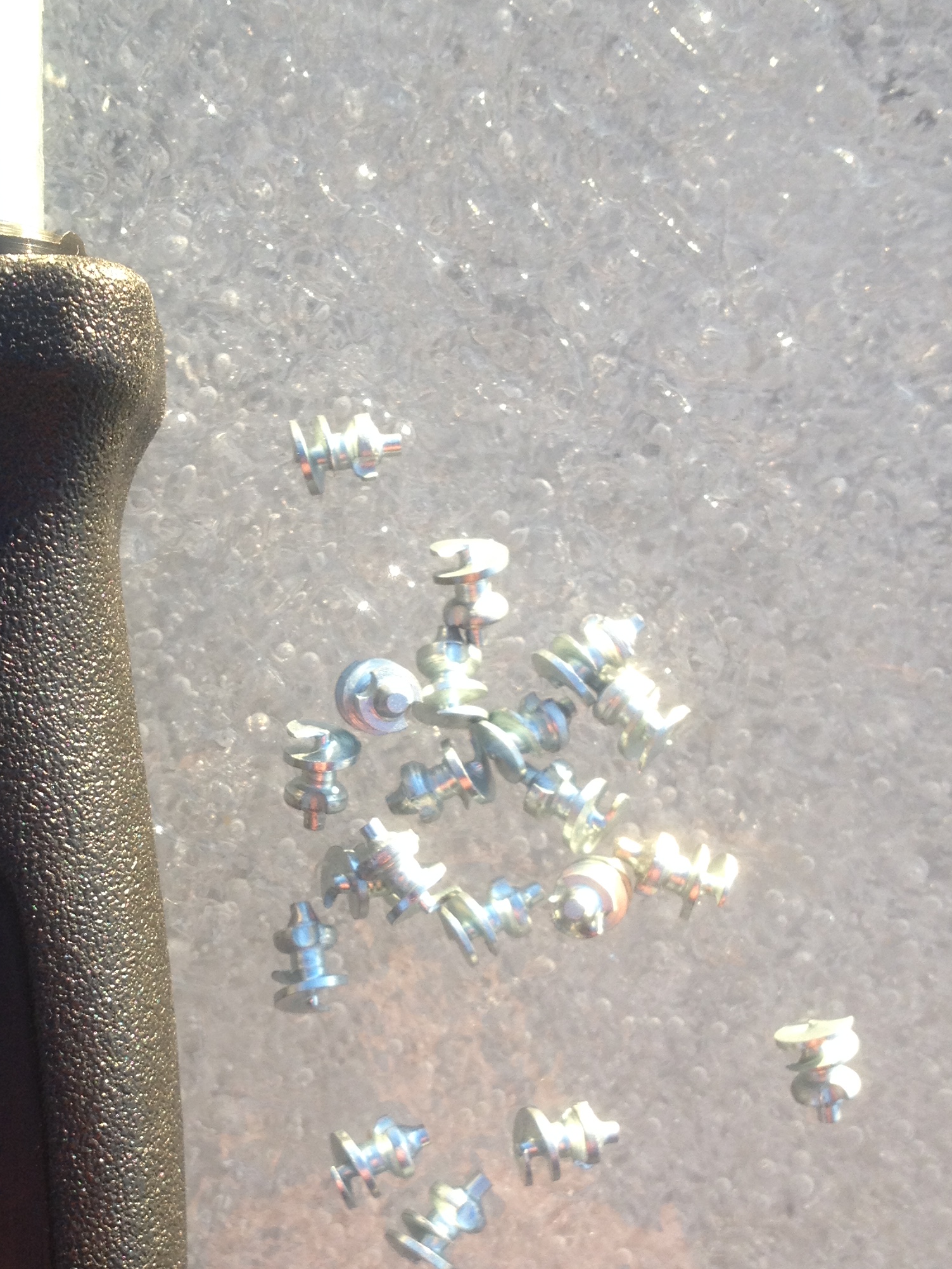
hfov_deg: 25.5
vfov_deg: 33.5
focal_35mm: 57
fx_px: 2090
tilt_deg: -89.9
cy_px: 838
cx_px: 284
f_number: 2.4
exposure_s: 1/139
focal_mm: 4.28
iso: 50
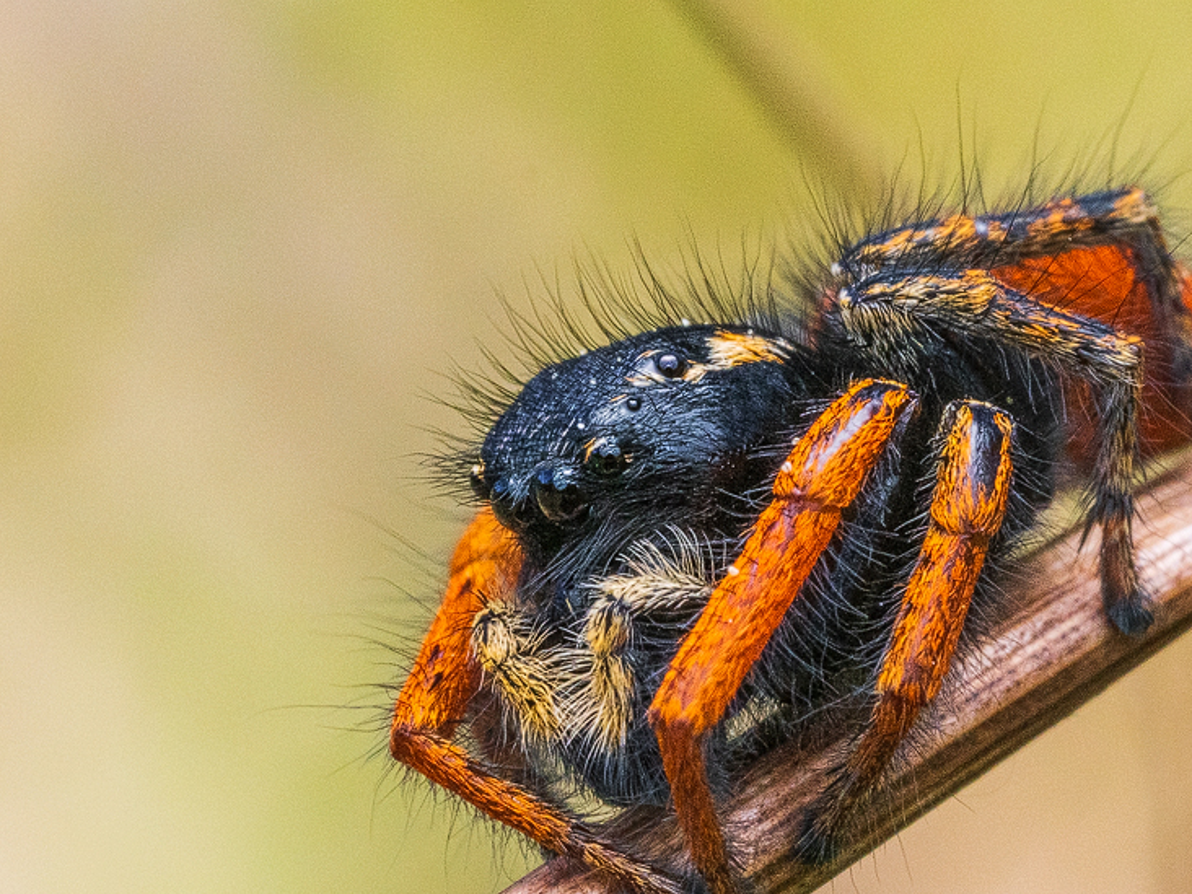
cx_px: 510
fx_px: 10158
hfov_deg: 6.7
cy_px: 622
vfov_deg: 5.0
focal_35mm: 295
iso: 800
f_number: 22
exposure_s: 1/250
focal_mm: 90
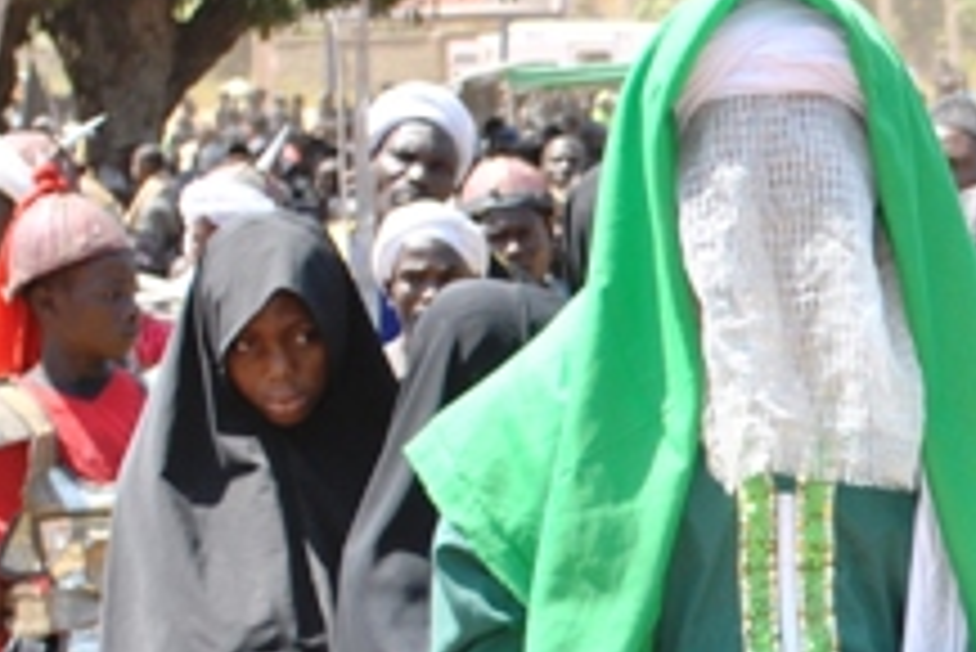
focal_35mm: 193
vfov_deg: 7.1
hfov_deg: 10.2
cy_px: 742
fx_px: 5236
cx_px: 1565
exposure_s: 1/160
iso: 100
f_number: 5
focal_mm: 36
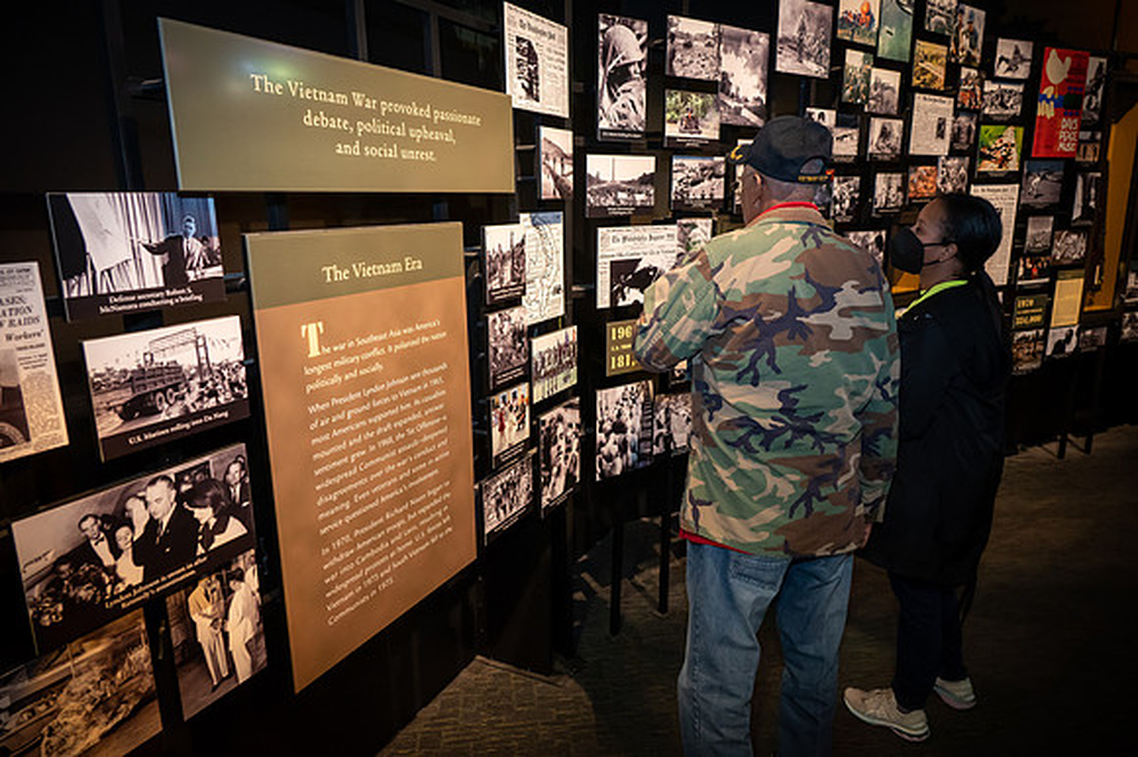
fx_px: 758
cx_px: 569
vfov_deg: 53.1
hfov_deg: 73.8
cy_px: 378
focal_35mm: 24
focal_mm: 24
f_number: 5
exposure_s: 1/30
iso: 4500
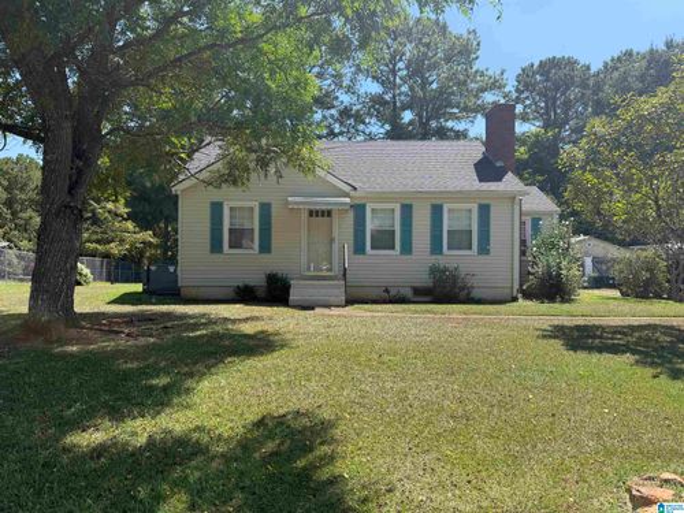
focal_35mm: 24
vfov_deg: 56.8
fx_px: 474
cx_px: 342
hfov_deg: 71.6
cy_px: 256
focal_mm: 6.76
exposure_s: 1/2703
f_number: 1.78
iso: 100
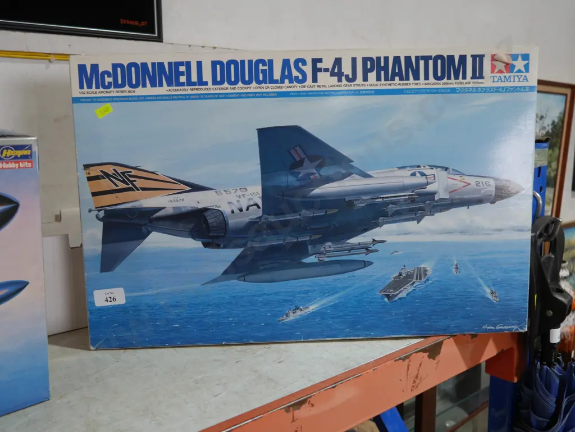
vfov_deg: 44.2
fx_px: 532
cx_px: 288
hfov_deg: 56.8
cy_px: 216
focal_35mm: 32
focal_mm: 16
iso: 250
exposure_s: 1/60
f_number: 3.6
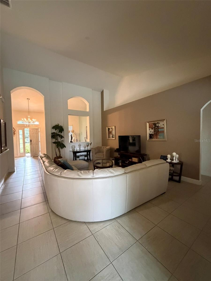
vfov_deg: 102.1
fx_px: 114
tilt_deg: -1.8
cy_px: 140
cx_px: 106
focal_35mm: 14
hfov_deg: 85.7
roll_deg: +0.6
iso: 1250
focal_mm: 2.22
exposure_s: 1/60
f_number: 2.2
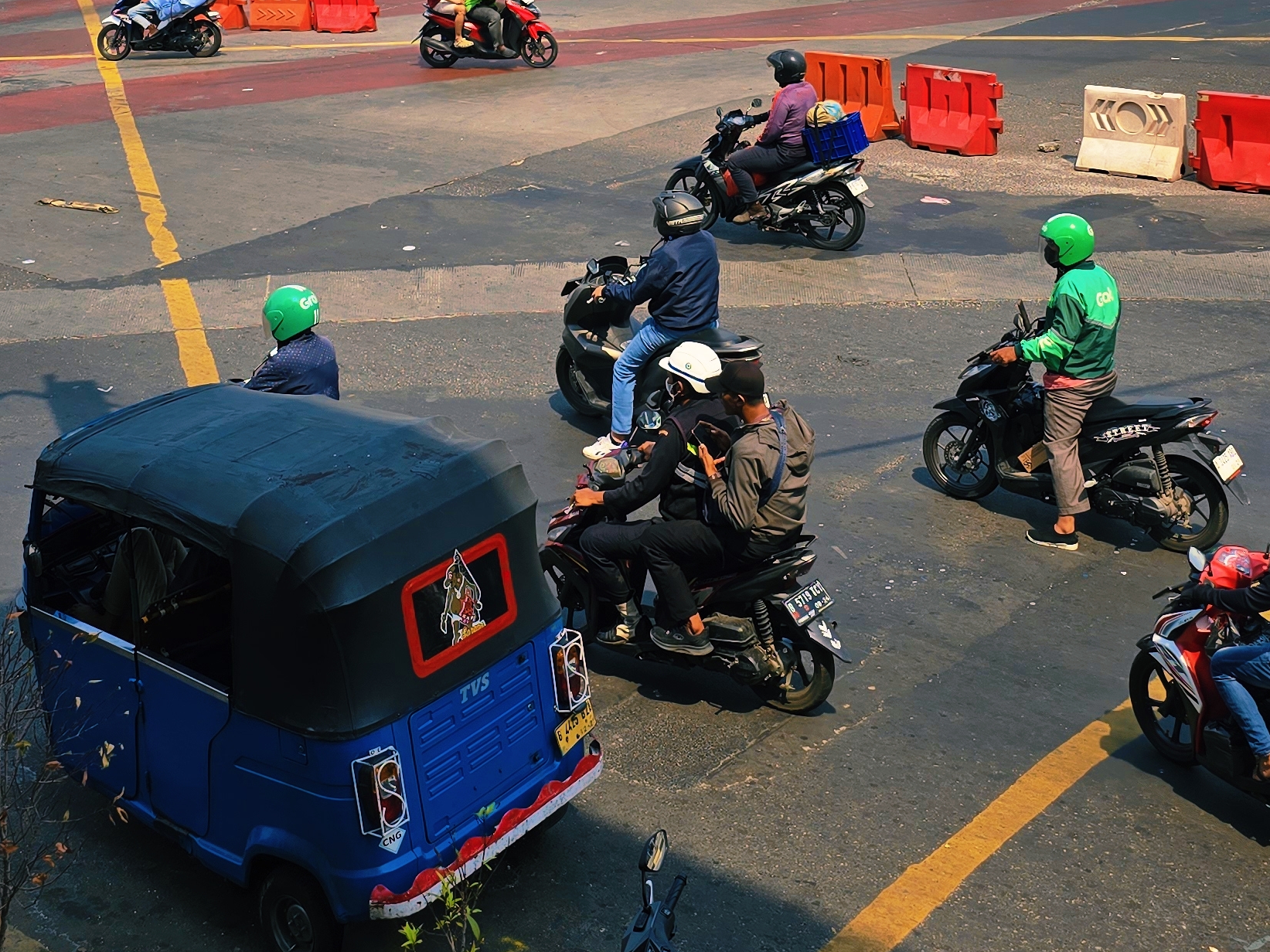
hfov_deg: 34.3
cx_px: 704
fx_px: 2054
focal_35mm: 56
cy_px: 5
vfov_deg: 24.9
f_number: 1.7
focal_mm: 6.3
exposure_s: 1/765
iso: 12
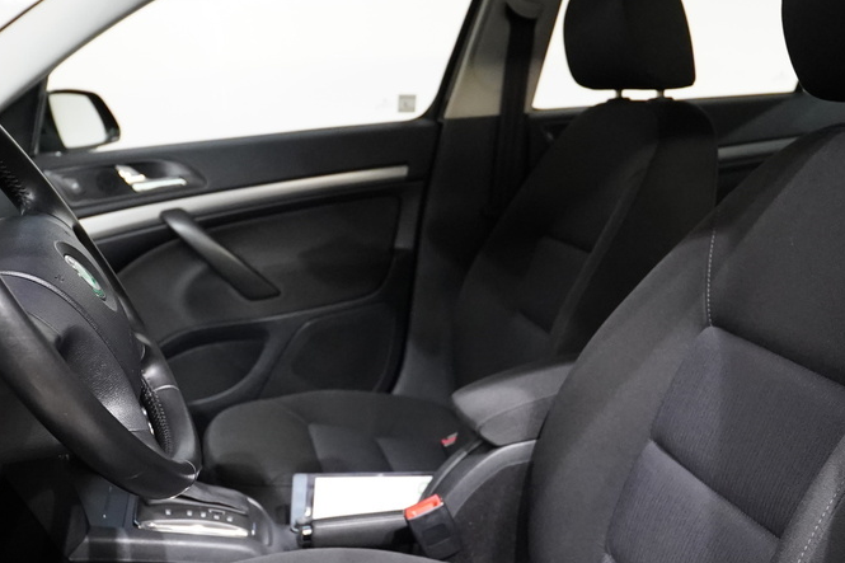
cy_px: 416
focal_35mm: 39
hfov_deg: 49.6
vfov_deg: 33.6
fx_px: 915
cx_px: 426
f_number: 2.8
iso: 5000
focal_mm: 16
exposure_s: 1/160
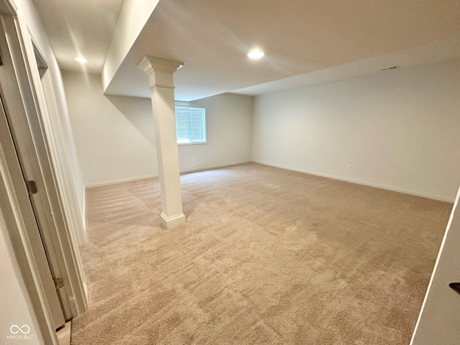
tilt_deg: -13.6
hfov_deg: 102.1
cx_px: 230
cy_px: 172
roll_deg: +0.2
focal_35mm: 14
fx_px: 186
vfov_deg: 85.7
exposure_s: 1/60
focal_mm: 2.22
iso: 500
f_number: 2.2
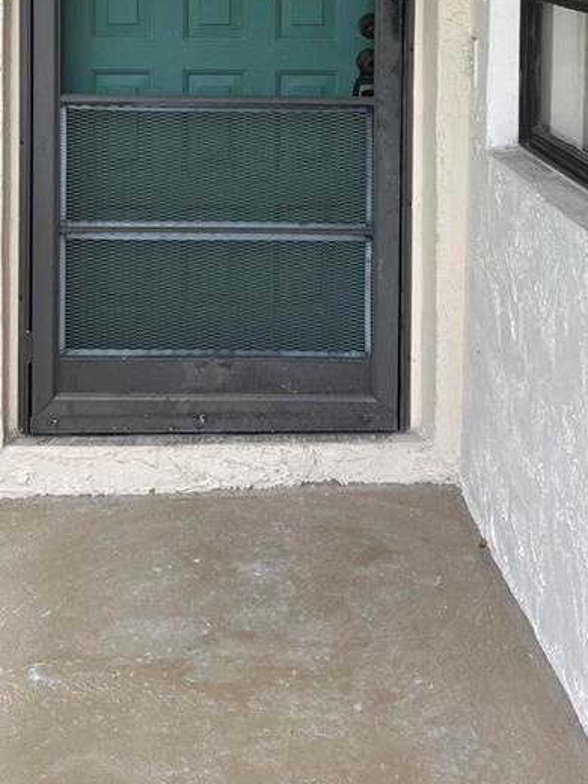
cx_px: 208
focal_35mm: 60
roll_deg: -0.8
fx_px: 1359
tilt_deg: -3.6
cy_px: 15
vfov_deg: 30.1
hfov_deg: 24.3
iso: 50
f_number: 1.5
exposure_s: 1/743
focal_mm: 5.7
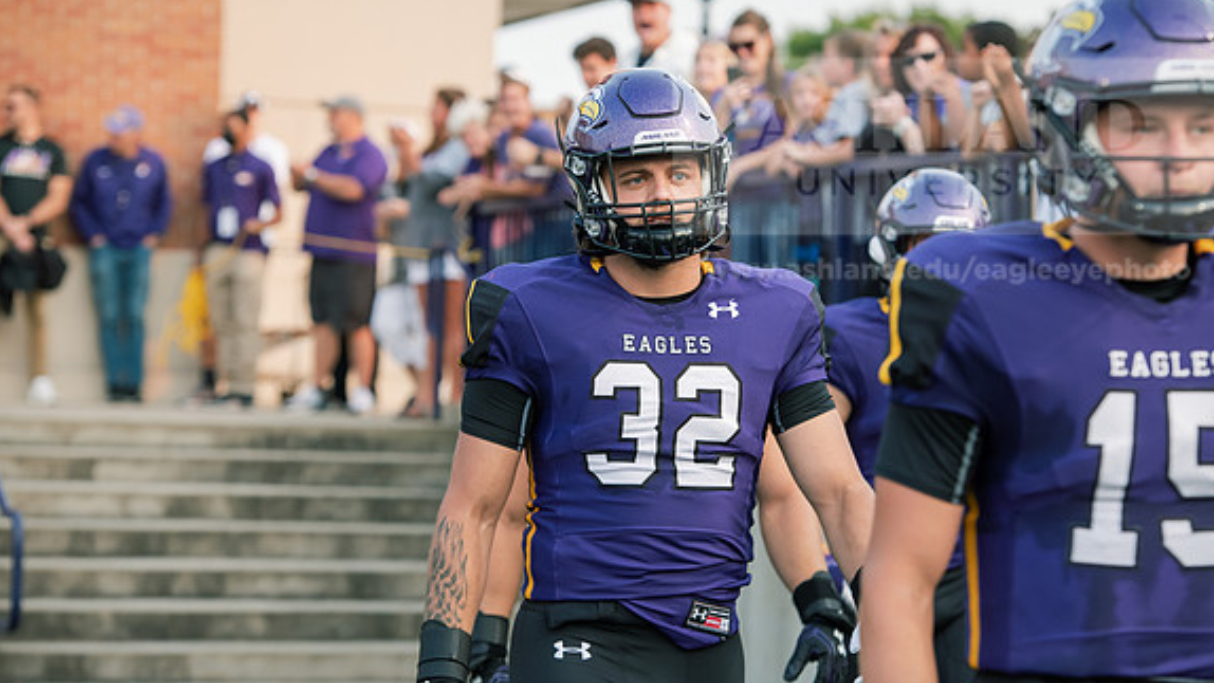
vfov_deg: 9.6
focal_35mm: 127
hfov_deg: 16.9
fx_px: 4089
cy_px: 314
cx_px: 609
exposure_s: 1/400
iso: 800
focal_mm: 120
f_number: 4.5
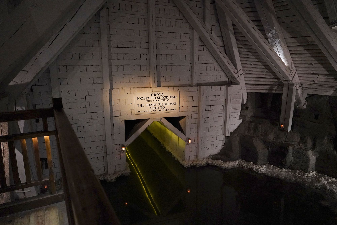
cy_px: 112
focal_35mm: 24
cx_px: 168
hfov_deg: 73.7
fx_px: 225
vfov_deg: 53.1
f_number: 3.5
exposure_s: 1/80
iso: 6400
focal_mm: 24
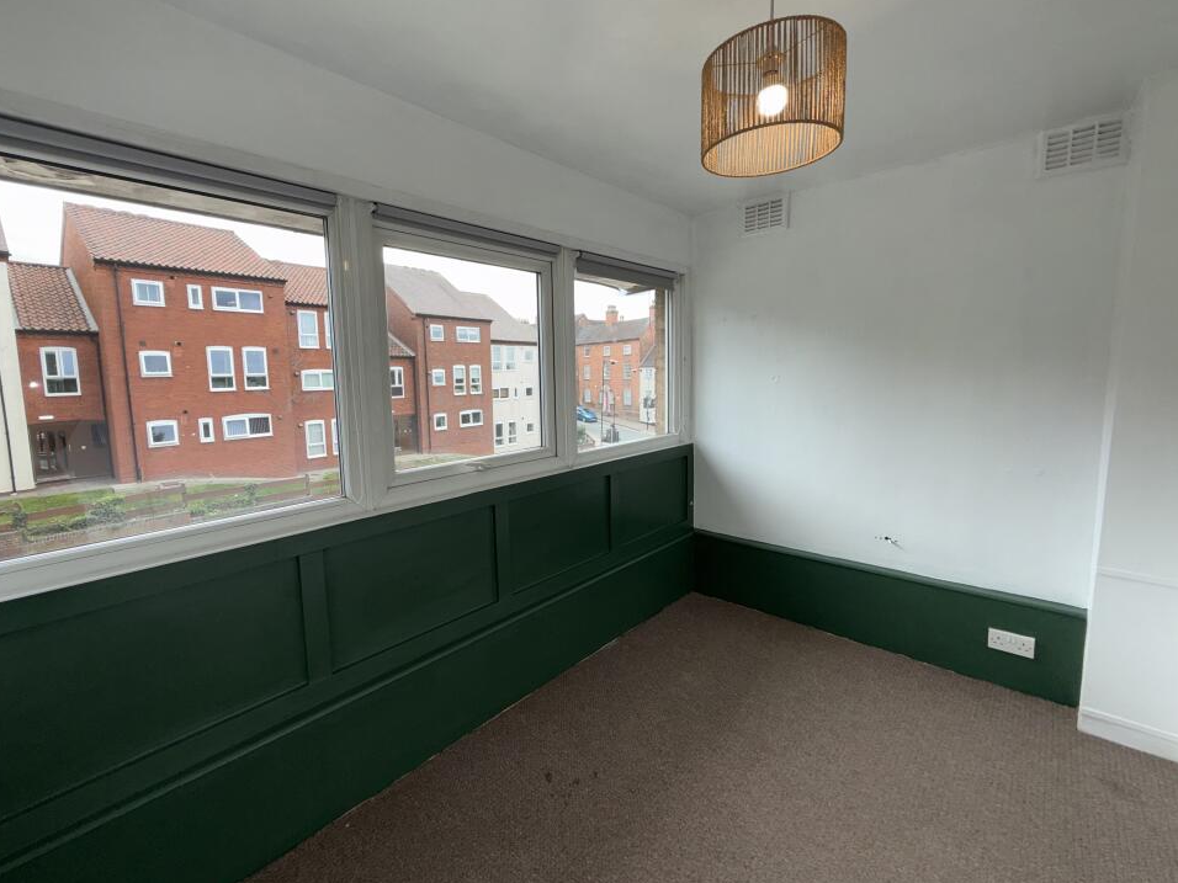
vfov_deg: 81.7
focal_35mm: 15
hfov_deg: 98.1
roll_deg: +1.8
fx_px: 510
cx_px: 559
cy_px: 425
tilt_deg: -6.1
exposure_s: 1/122
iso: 25
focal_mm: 2.22
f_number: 2.2
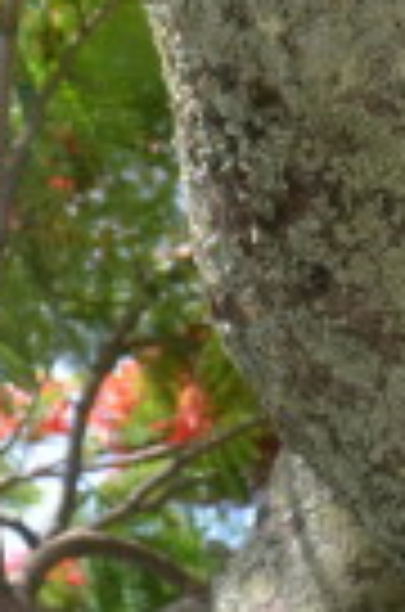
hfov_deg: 8.0
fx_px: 2815
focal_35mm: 166
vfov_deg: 12.3
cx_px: 698
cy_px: 4
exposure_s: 1/125
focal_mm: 20
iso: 100
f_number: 5.6
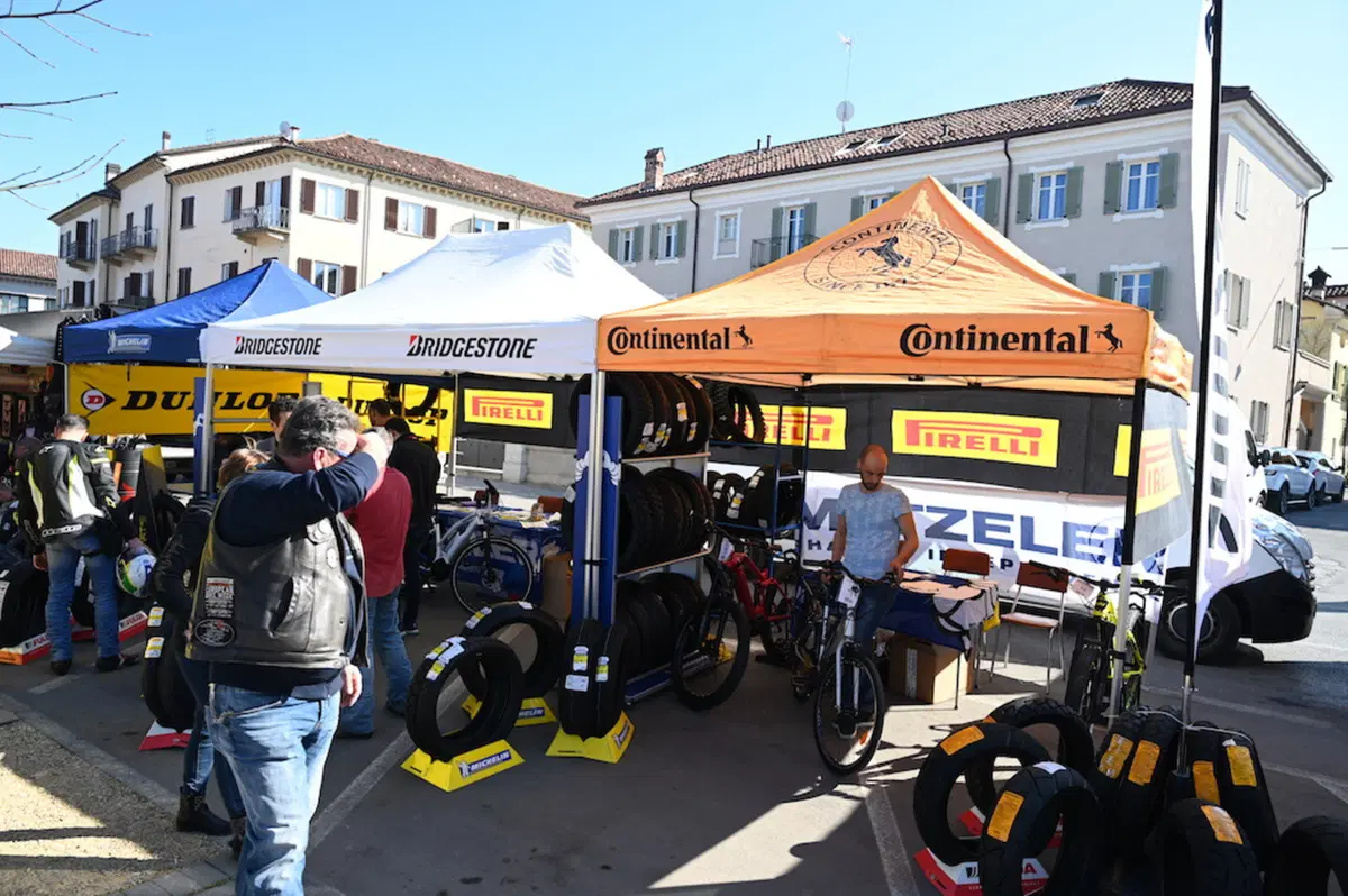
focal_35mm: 24
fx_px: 898
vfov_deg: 53.1
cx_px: 674
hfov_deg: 73.8
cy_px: 448
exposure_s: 1/125
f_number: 6.3
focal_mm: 24
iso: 100
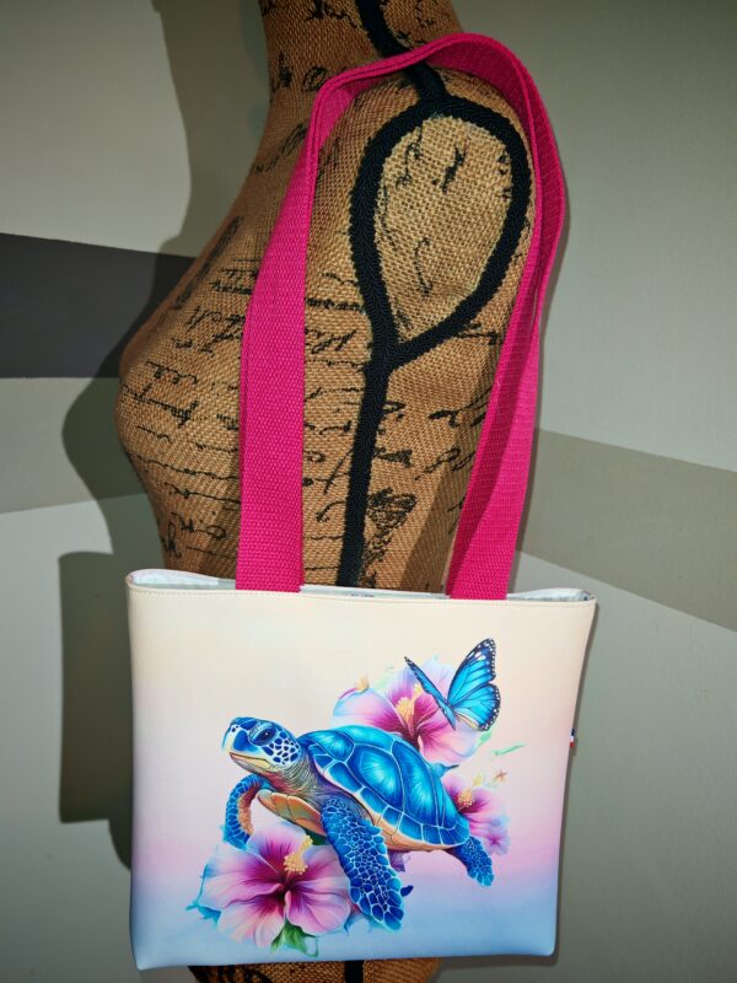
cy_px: 492
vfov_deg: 65.3
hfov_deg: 51.4
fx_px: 766
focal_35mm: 27
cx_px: 368
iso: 640
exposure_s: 1/50
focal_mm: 6.67
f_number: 1.9
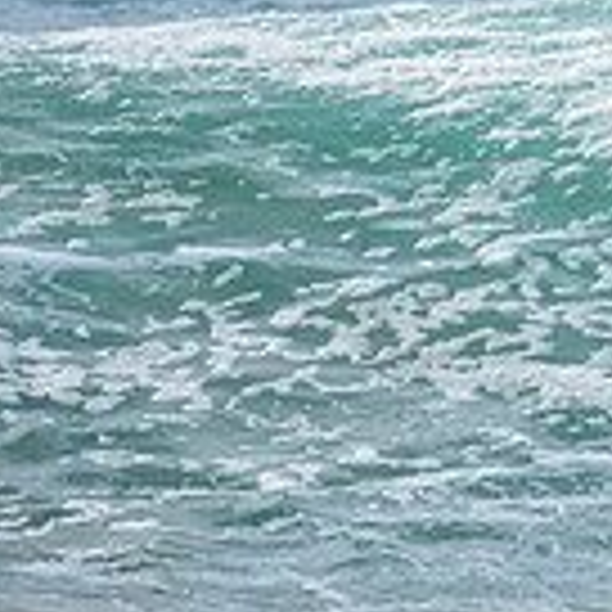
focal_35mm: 2715
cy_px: 335
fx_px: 54306
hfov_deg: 0.6
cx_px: 1274
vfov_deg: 0.6
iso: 100
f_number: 6.3
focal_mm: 500
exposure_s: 1/500
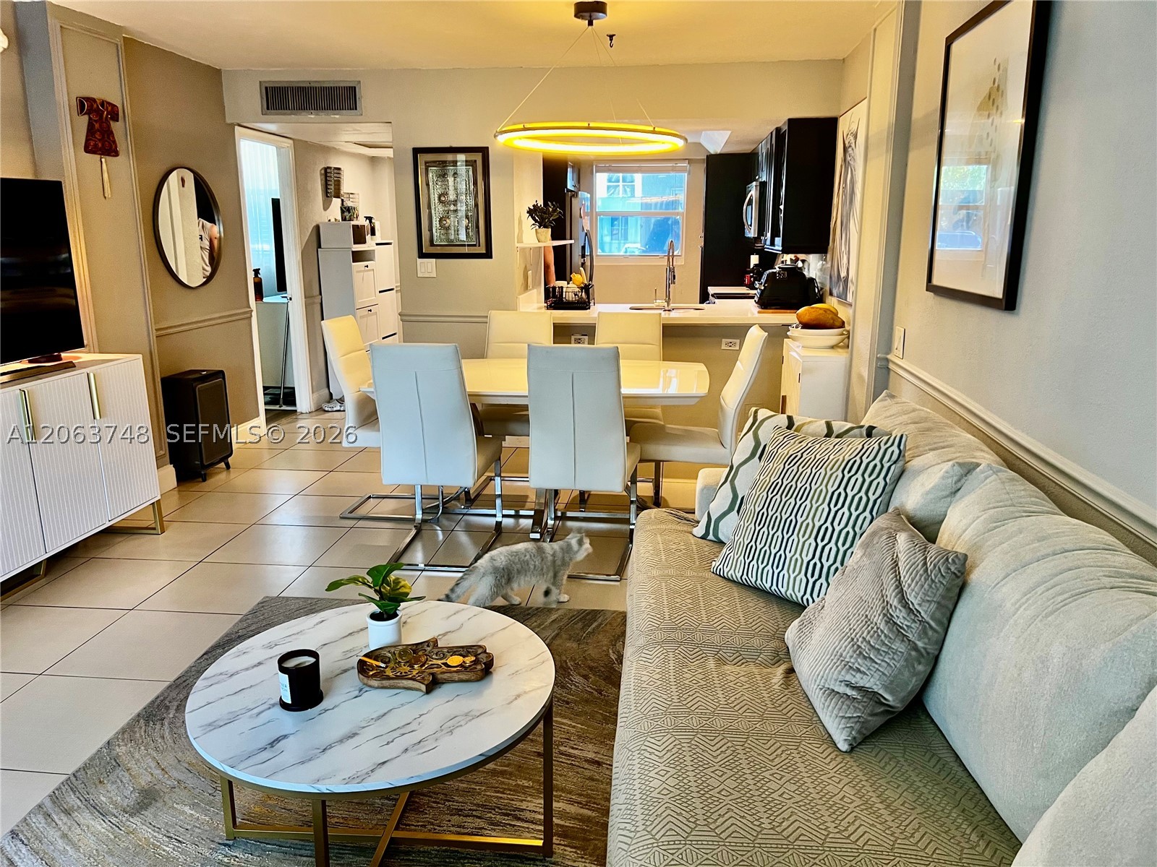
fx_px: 869
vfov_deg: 53.1
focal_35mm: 26
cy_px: 434
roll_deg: +0.5
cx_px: 578
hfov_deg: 67.3
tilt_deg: -13.5
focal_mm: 5.7
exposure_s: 1/60
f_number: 1.5
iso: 250
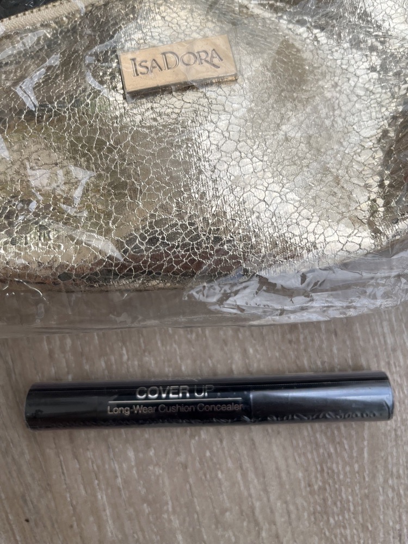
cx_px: 204
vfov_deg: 67.3
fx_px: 409
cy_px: 272
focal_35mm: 26
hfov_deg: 53.1
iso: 50
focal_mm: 5.1
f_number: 1.6
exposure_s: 1/621
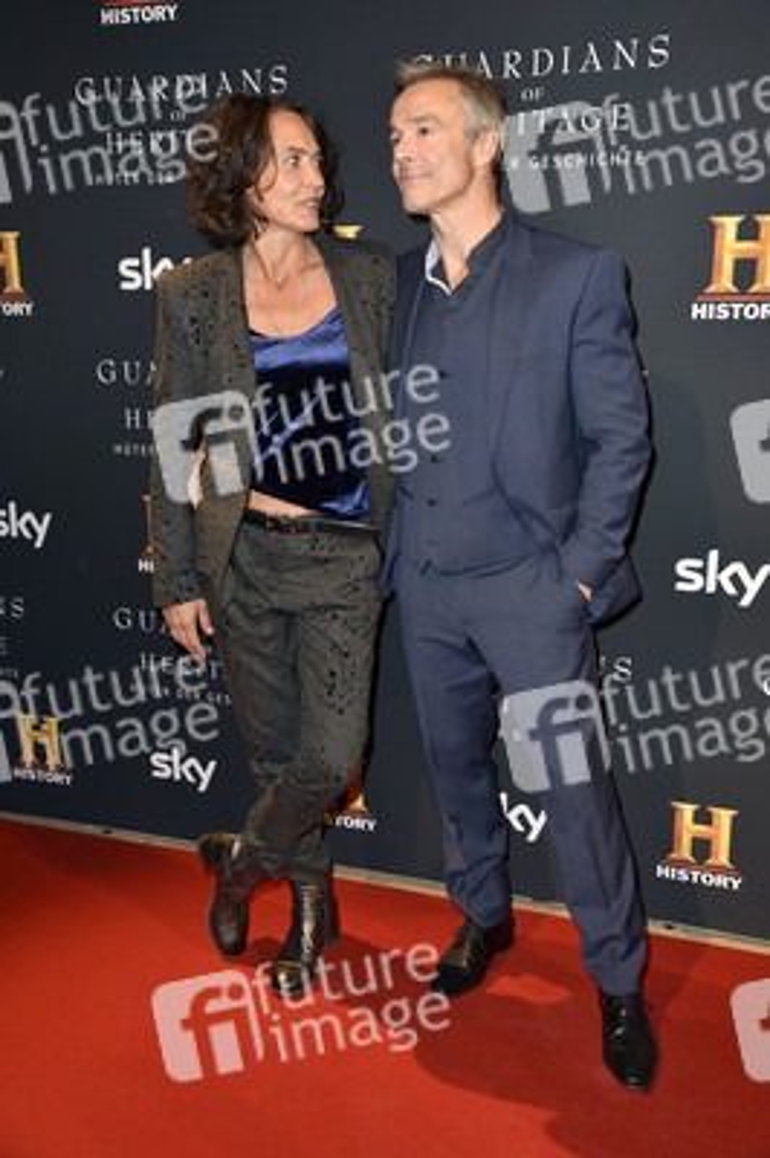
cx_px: 385
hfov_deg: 38.8
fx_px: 1093
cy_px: 579
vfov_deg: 55.8
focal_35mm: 34
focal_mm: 34
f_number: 5.6
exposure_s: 1/125
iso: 640
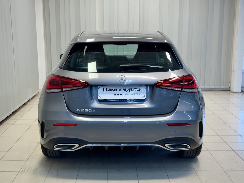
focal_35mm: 48
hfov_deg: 39.7
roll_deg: +0.1
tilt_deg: -10.5
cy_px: 92
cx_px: 122
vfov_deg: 30.3
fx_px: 338
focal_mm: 6.76
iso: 100
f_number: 1.78
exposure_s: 1/100
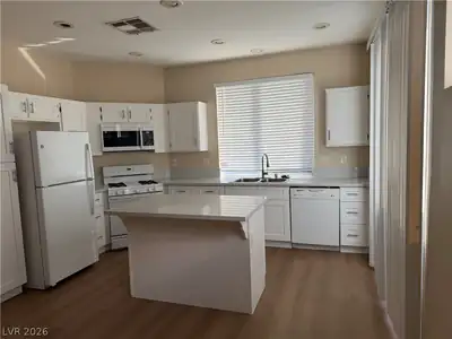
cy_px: 170
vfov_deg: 56.8
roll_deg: +1.7
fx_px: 313
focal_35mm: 24
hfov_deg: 71.6
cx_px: 226
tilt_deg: -5.1
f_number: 1.78
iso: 80
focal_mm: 6.76
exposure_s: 1/671
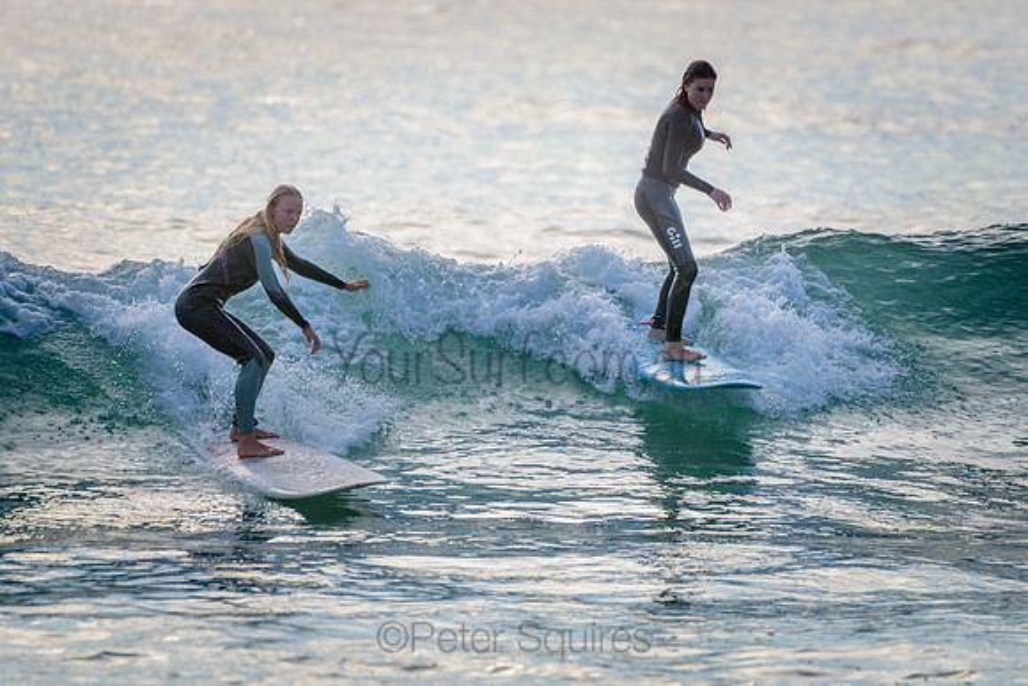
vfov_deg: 2.2
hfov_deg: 3.4
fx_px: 17518
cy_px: 346
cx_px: 525
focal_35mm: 613
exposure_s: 1/2000
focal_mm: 500
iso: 110
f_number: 5.6
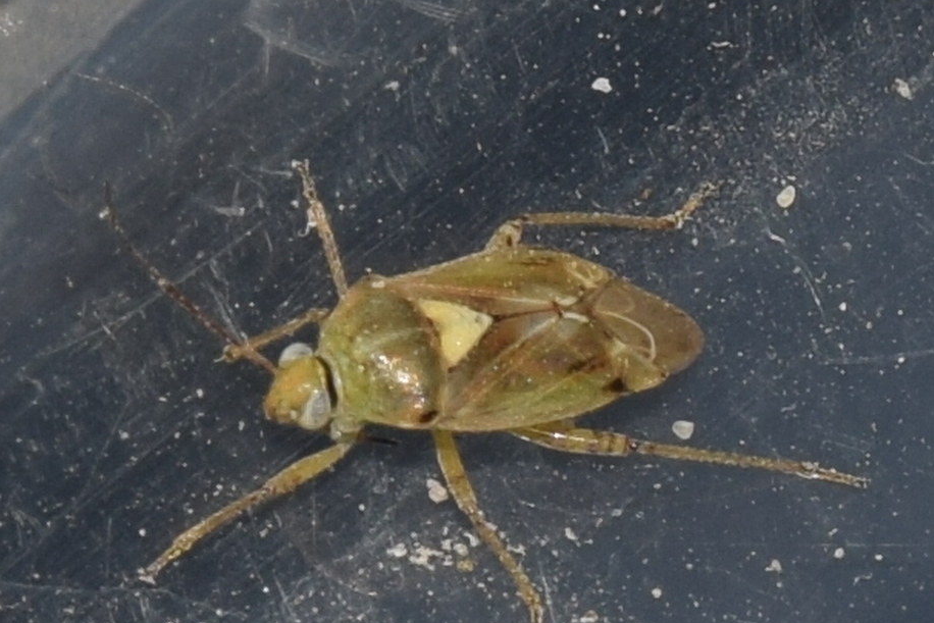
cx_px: 443
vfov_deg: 6.2
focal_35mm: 221
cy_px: 301
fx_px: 5734
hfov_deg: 9.3
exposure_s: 1/160
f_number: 13
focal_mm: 140
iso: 100
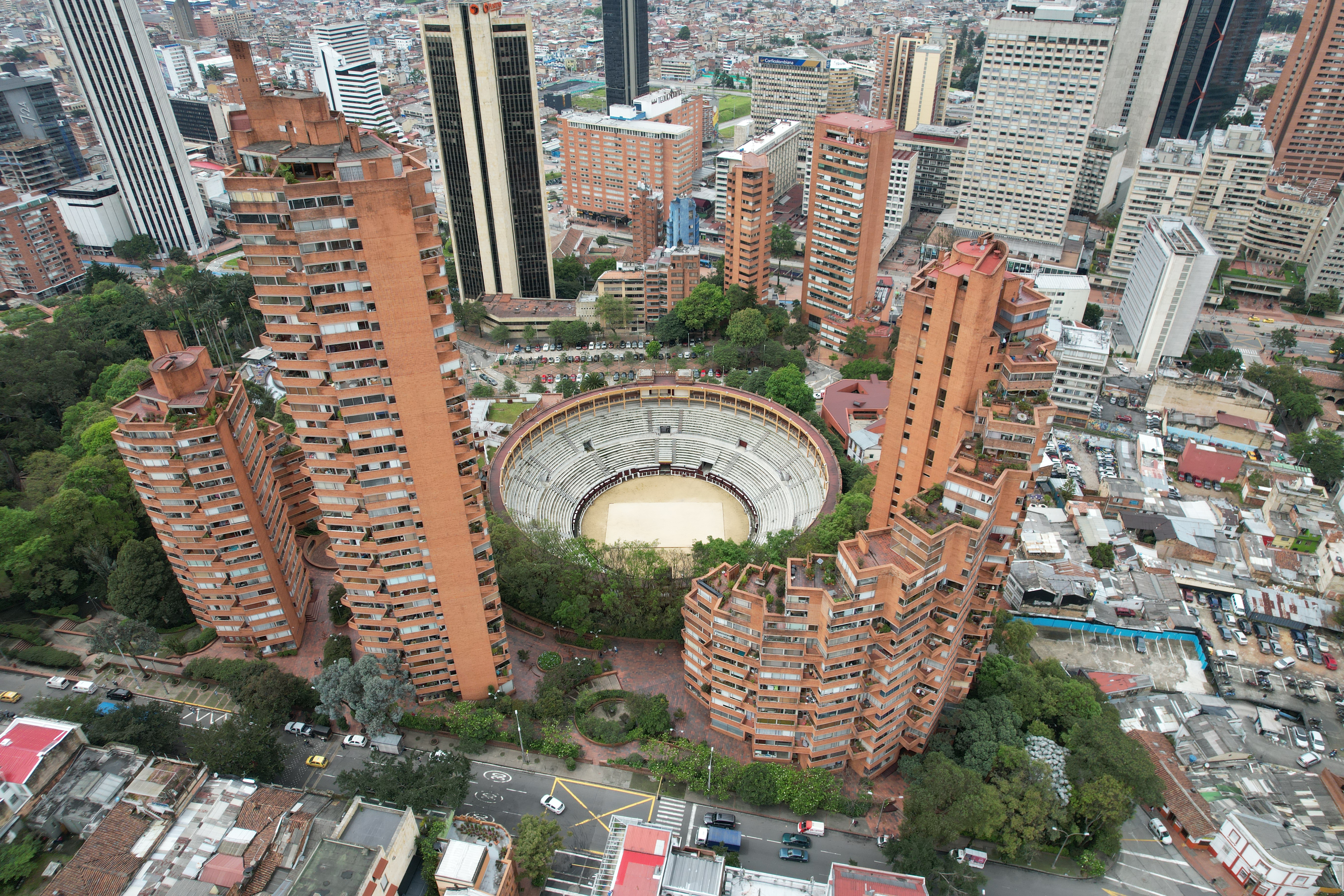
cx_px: 672
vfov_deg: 57.2
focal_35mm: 22
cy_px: 448
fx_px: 821
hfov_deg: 78.6
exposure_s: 1/1000
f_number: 2.8
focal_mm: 8.38
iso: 120
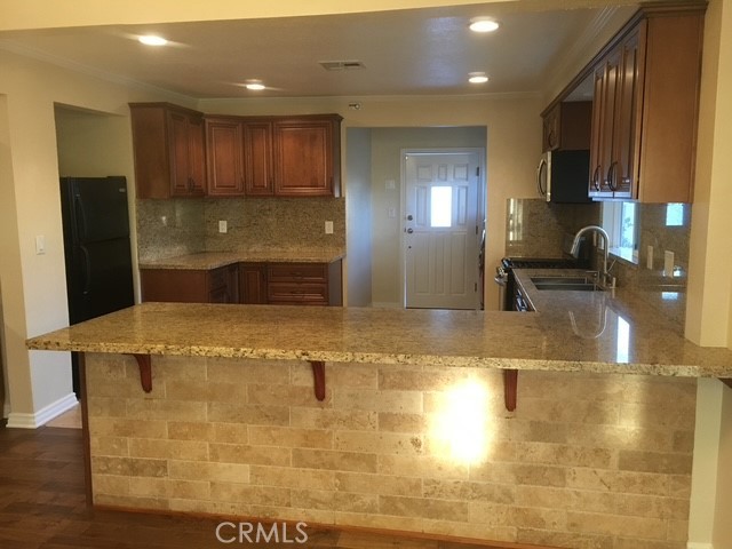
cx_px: 366
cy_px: 274
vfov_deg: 48.2
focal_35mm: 29
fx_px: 613
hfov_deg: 61.7
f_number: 2.2
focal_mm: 4.15
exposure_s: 1/30
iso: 200
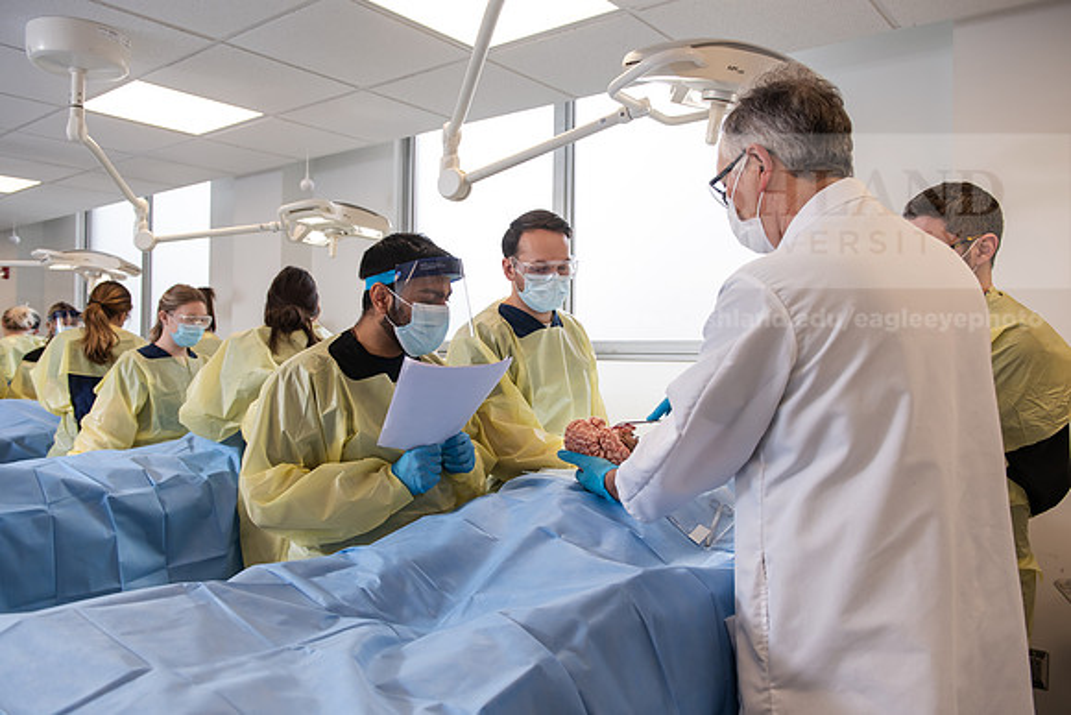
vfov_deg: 46.4
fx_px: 833
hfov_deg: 65.5
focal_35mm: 28
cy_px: 358
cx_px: 536
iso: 500
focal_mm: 28
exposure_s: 1/200
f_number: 4.5
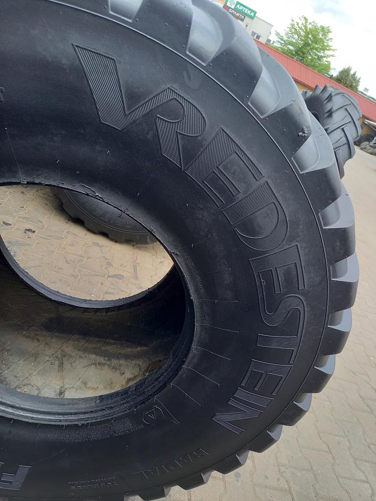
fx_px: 362
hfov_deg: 54.9
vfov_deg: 69.4
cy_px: 250
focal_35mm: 25
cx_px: 188
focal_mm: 4.65
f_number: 1.8
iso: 50
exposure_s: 1/100
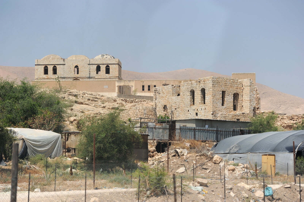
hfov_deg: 19.5
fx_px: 886
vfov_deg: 13.0
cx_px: 152
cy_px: 101
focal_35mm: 105
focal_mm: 105
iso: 200
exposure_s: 1/5000
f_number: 3.5
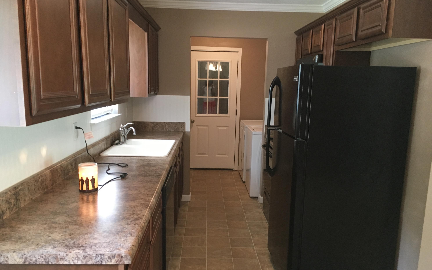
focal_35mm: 31
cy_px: 151
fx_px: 365
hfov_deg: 61.2
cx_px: 215
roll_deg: -0.8
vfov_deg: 40.5
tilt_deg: -8.7
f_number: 2.2
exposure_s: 1/30
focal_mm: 4.15
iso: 125
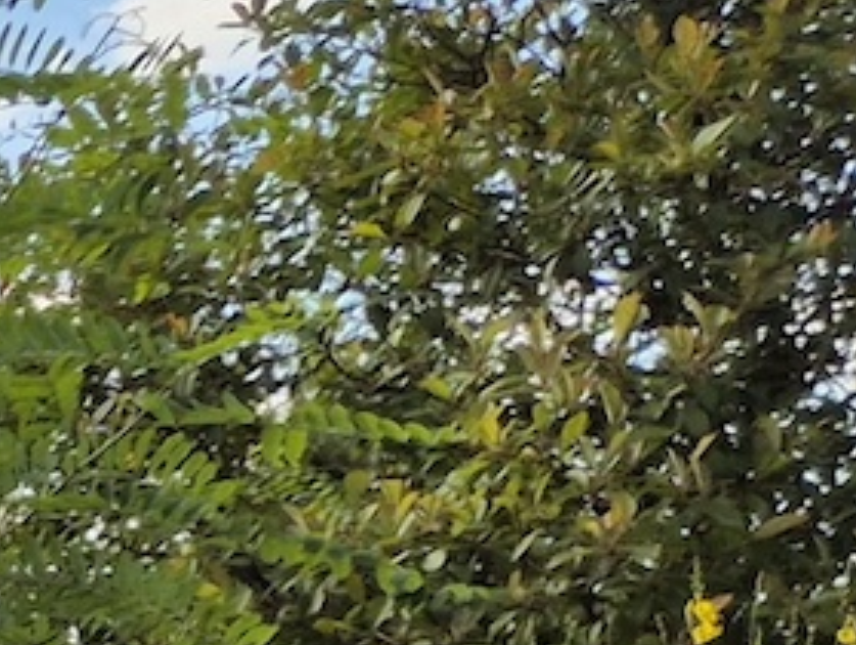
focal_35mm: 158
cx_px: -1964
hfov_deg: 9.1
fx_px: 3912
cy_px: 1226
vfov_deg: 8.9
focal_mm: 5.4
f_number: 1.8
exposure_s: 1/2816
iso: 25
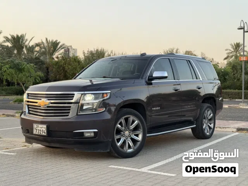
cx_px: 124
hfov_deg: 39.7
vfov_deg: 30.3
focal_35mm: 48
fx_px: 344
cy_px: 93
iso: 80
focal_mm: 6.76
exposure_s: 1/282
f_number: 1.78
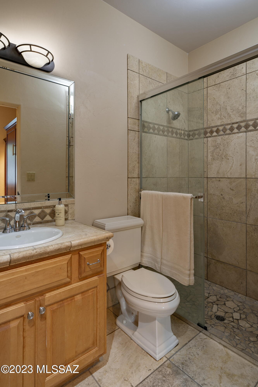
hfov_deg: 64.5
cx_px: 129
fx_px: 204
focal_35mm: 19
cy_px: 194
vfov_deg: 86.9
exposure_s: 1/2
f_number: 7.1
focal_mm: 19
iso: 200
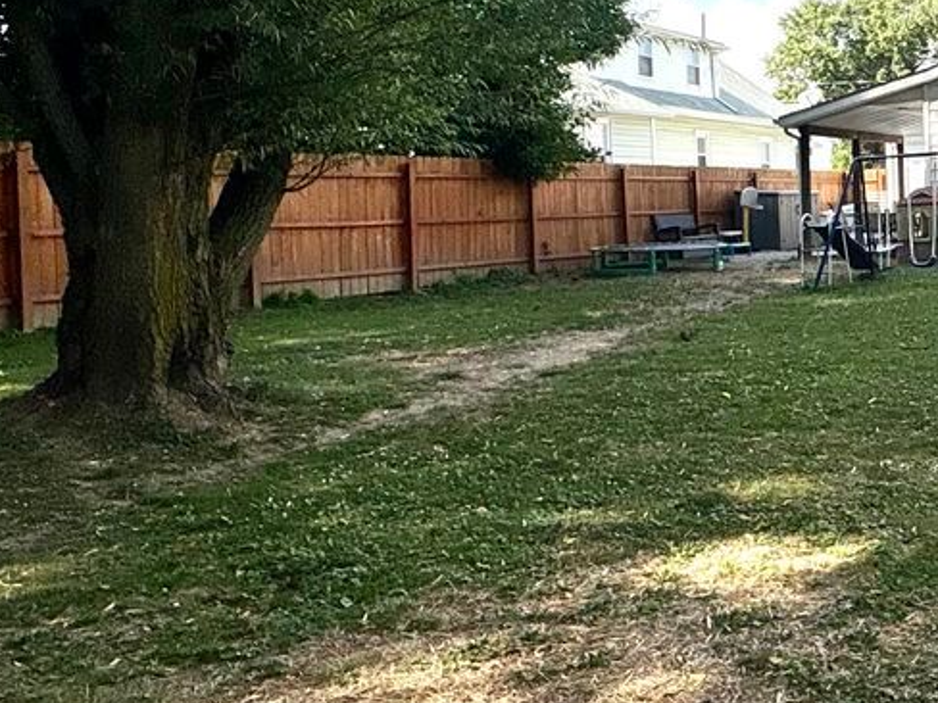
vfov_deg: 33.3
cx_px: 998
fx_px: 1165
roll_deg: +1.3
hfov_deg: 37.6
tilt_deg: -2.0
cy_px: 241
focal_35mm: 43
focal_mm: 2.22
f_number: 2.2
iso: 40
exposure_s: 1/1217
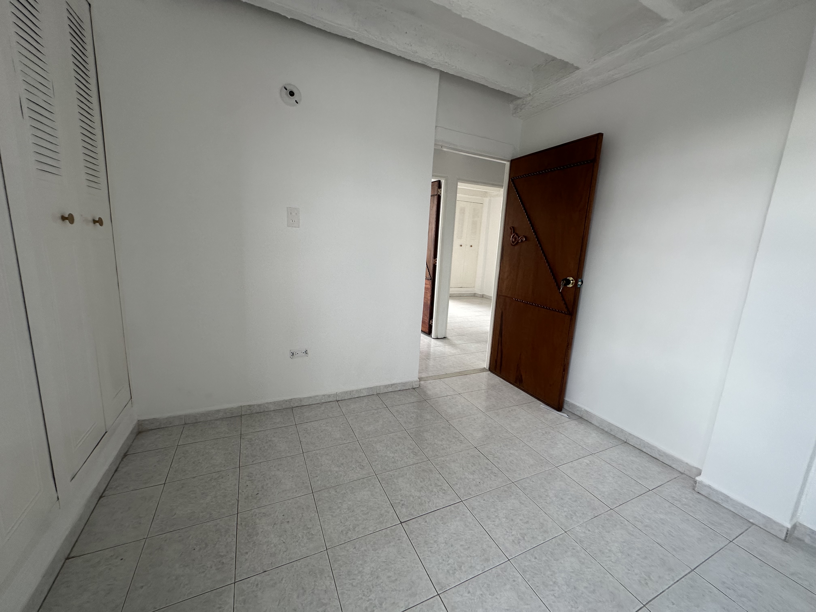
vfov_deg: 85.7
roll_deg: -4.4
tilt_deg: -10.6
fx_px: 330
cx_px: 408
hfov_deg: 102.1
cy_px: 306
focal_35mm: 14
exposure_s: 1/99
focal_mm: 2.22
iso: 100
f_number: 2.2
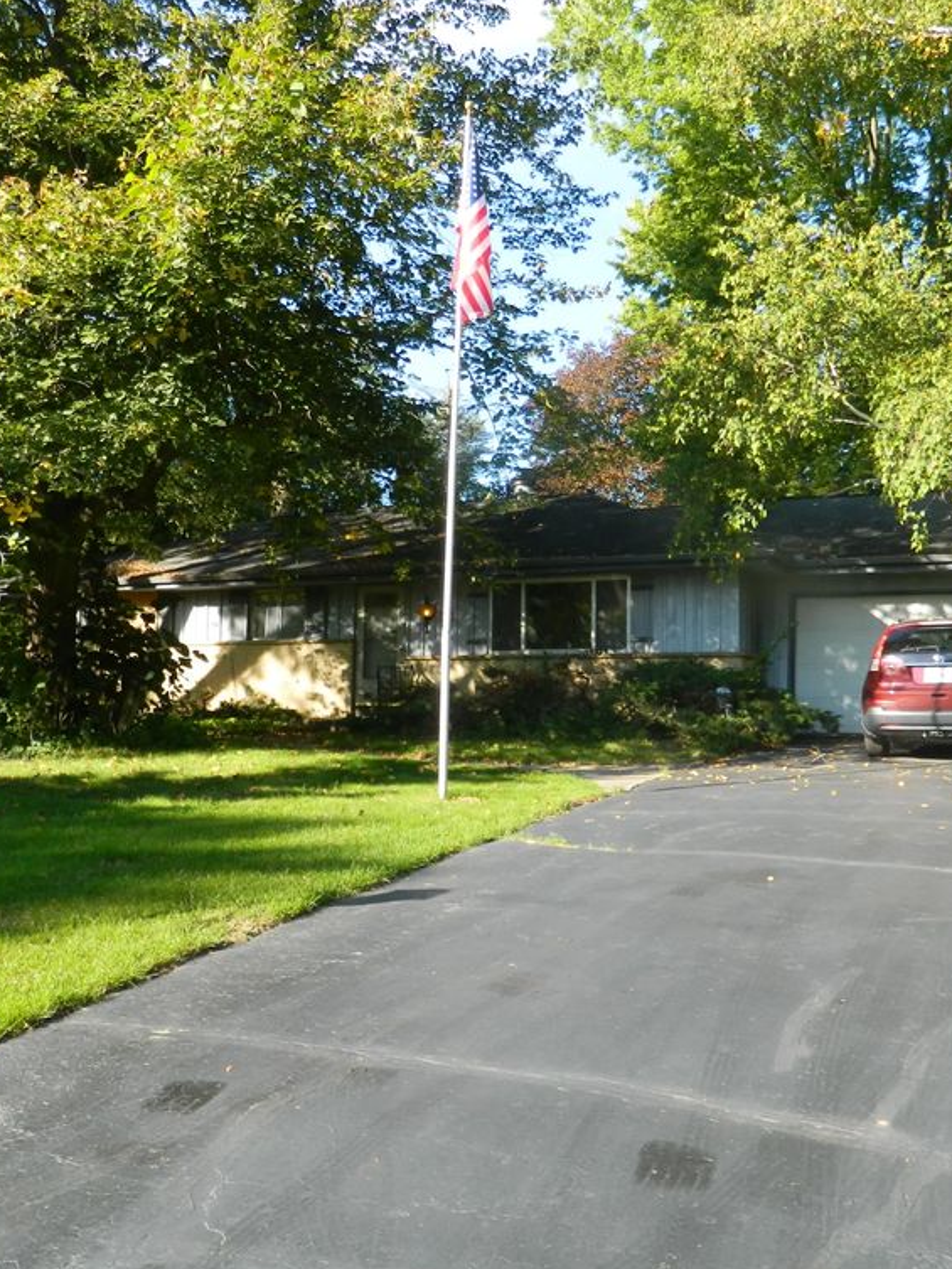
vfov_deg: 53.9
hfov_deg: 41.8
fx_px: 1246
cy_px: 640
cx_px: 490
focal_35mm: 34
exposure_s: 1/200
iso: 80
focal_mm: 4.5
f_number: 3.1
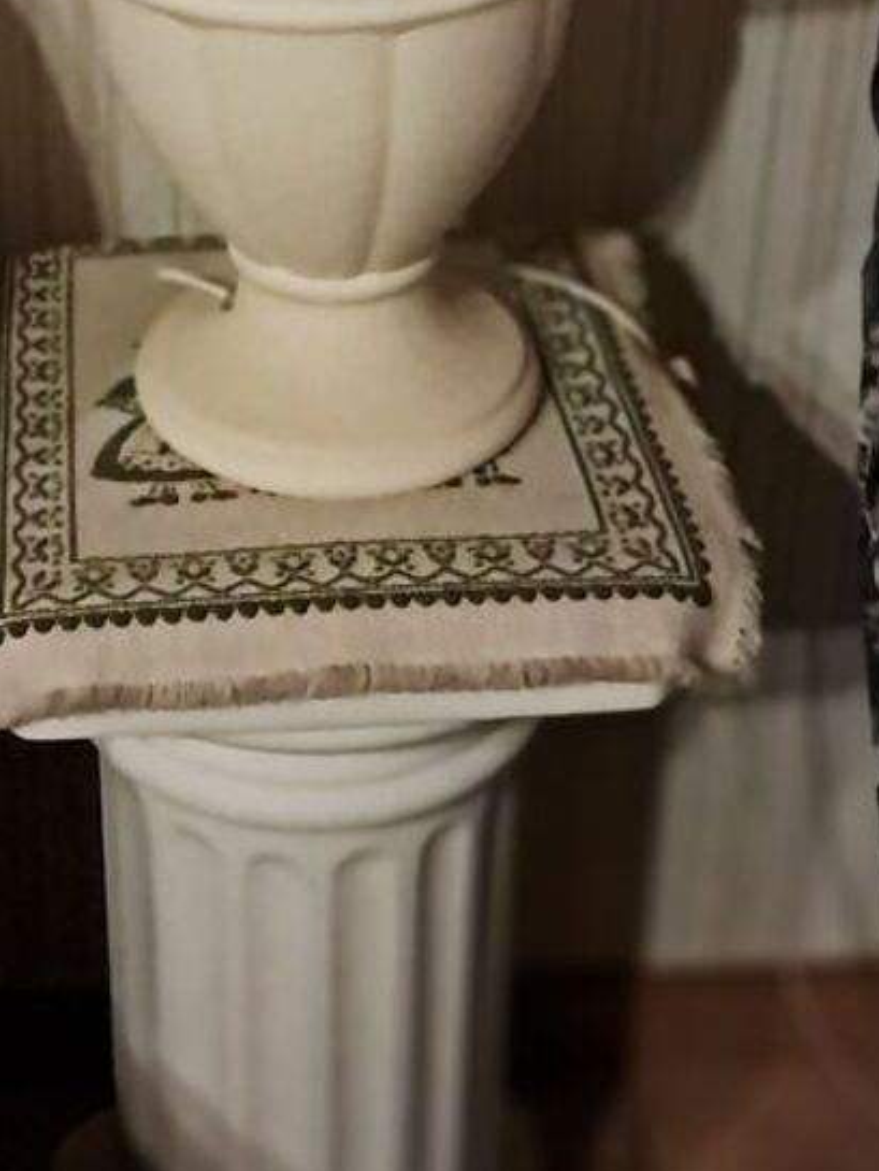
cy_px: 244
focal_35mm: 66
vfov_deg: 28.8
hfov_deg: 22.2
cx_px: 282
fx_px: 2234
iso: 1600
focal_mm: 4
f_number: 1.8
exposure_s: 1/17
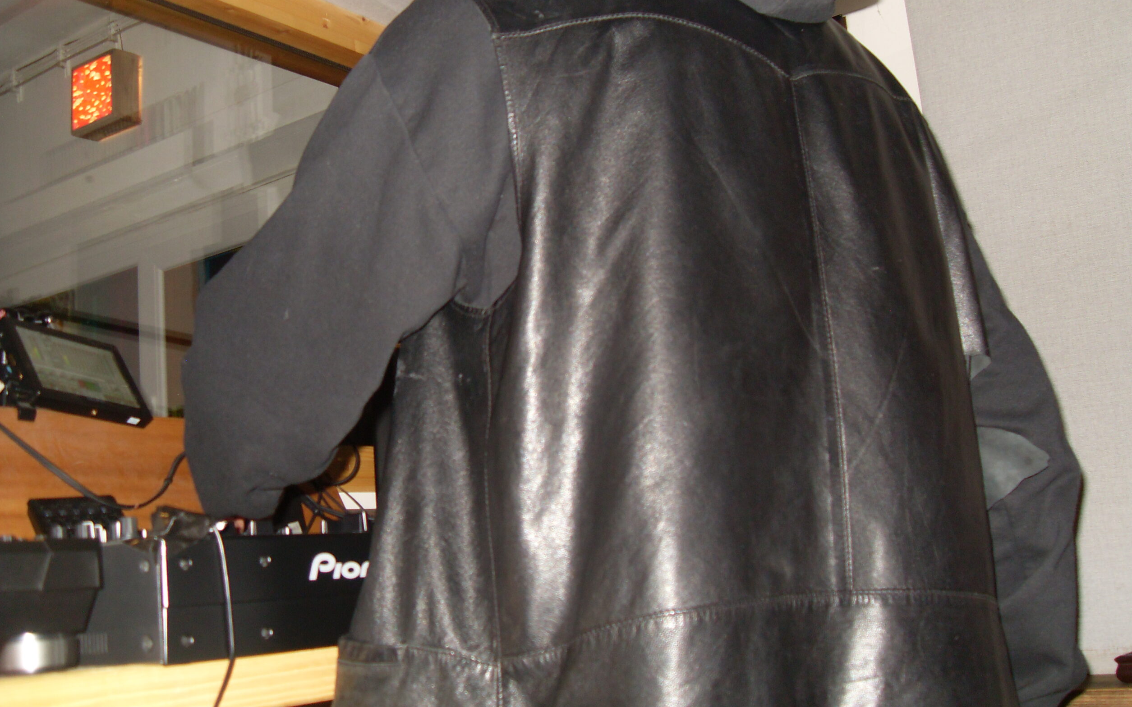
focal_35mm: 40
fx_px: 1234
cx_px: 574
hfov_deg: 49.3
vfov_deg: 32.0
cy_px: 323
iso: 100
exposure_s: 1/45
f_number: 2.8
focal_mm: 6.3
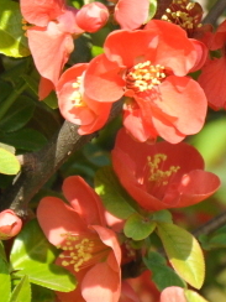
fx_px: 5528
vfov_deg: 3.1
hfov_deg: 2.3
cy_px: 77
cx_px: 199
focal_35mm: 635
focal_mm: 105
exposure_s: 1/800
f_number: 5.6
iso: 640
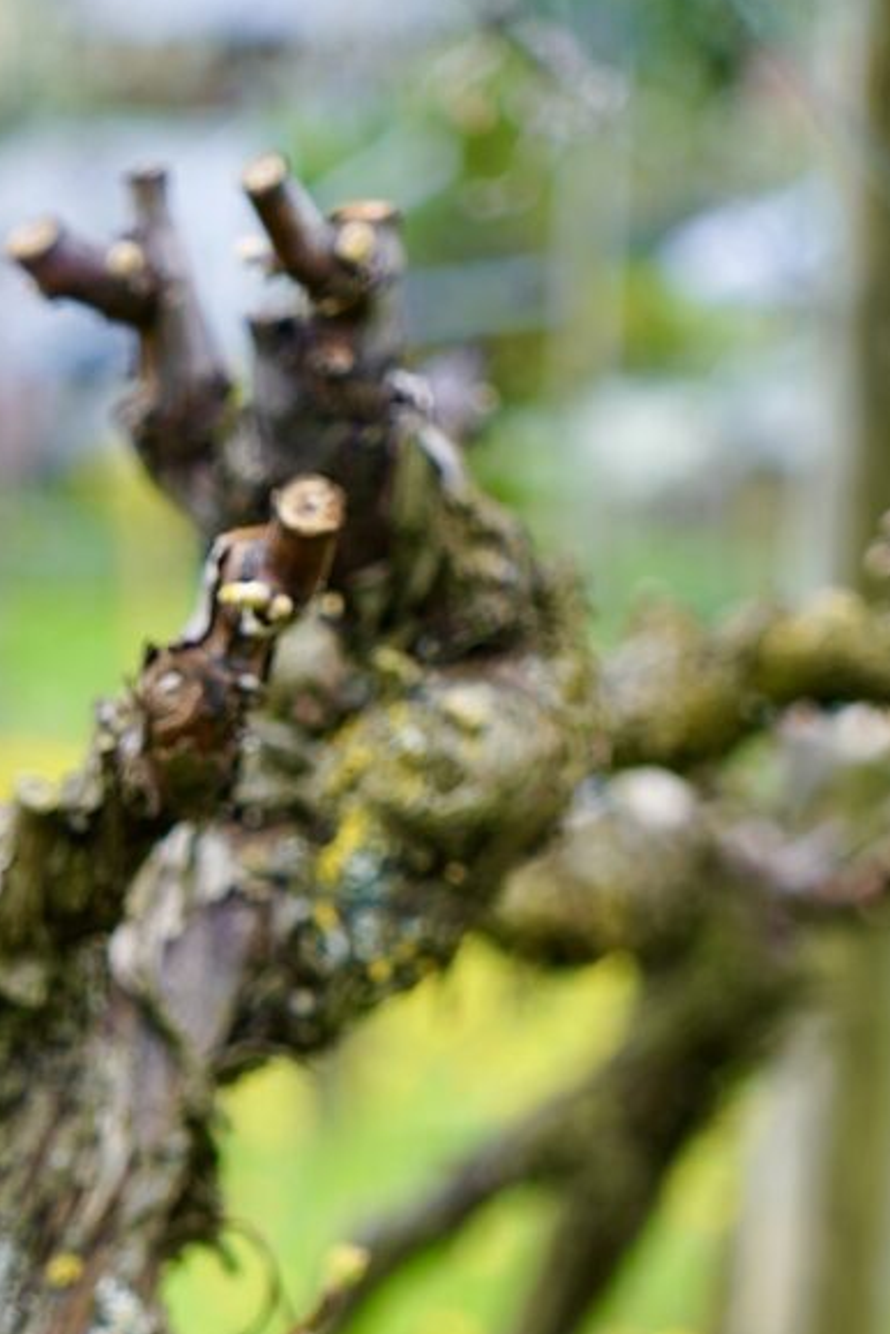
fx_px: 5414
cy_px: 2161
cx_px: -53
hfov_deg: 9.3
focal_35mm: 146
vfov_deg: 13.1
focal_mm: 44
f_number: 4
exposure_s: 1/60
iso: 100
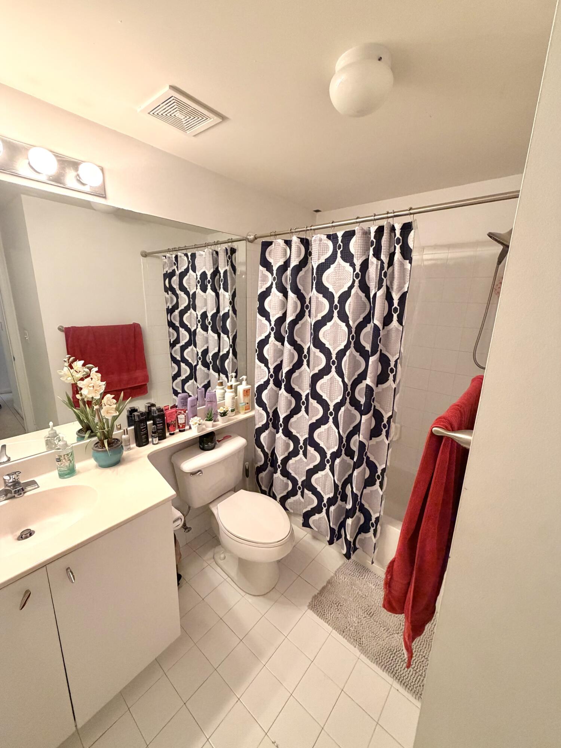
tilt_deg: -13.1
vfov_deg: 102.1
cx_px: 280
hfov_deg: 85.7
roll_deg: -1.5
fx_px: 303
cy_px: 374
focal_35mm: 14
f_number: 2.2
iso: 250
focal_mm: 2.22
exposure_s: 1/60
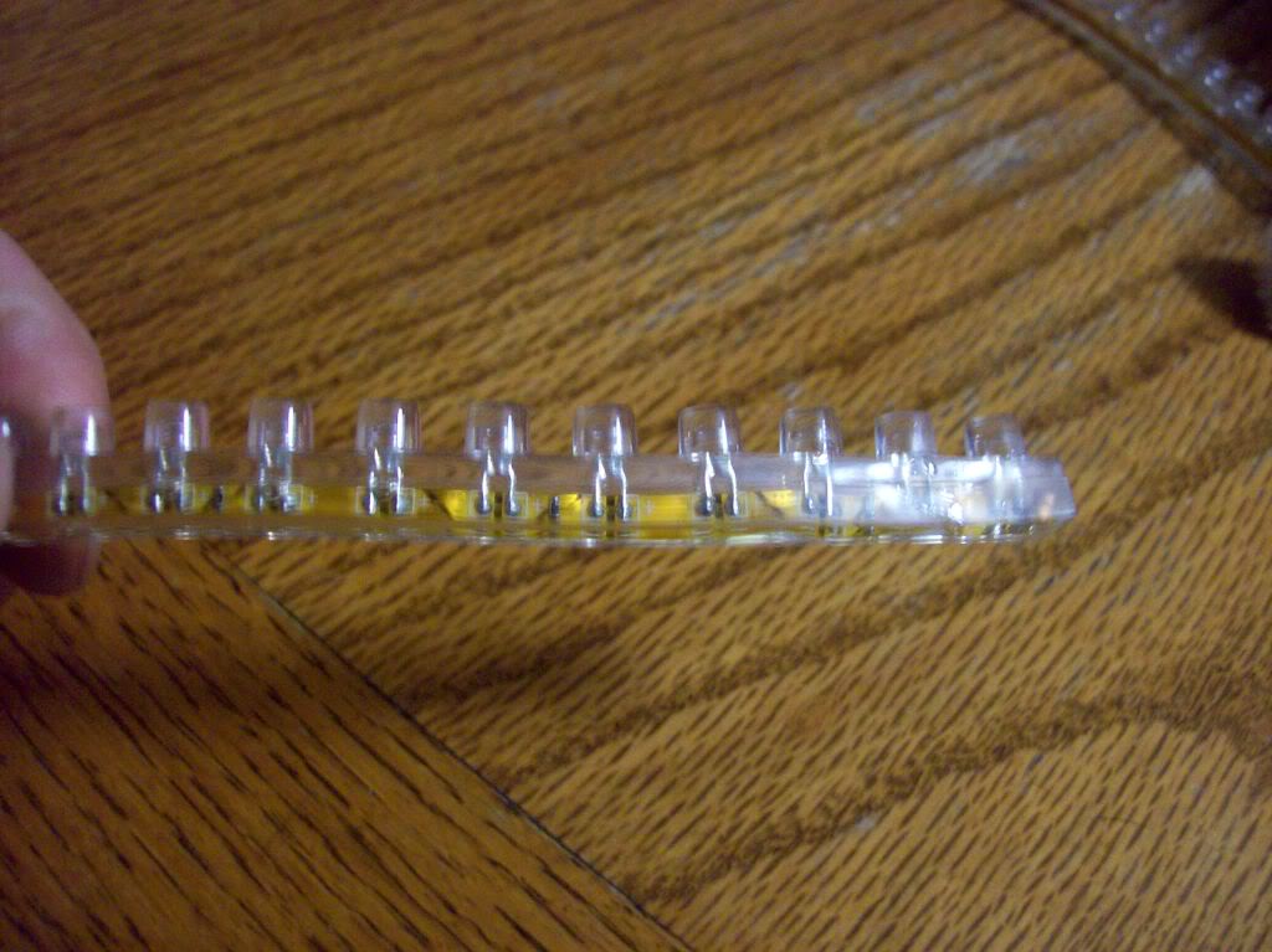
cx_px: 636
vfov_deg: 39.6
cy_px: 476
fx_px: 1322
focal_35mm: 36
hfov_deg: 51.4
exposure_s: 1/8
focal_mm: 6
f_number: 2.7
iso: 160
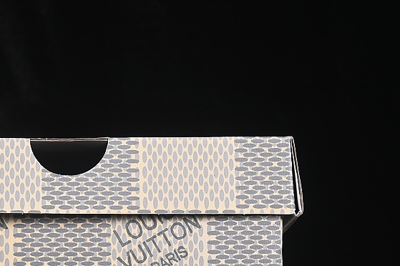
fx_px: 1610
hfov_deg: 14.1
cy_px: 215
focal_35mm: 145
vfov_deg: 9.4
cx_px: 65
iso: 160
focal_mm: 50
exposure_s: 1/80
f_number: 8
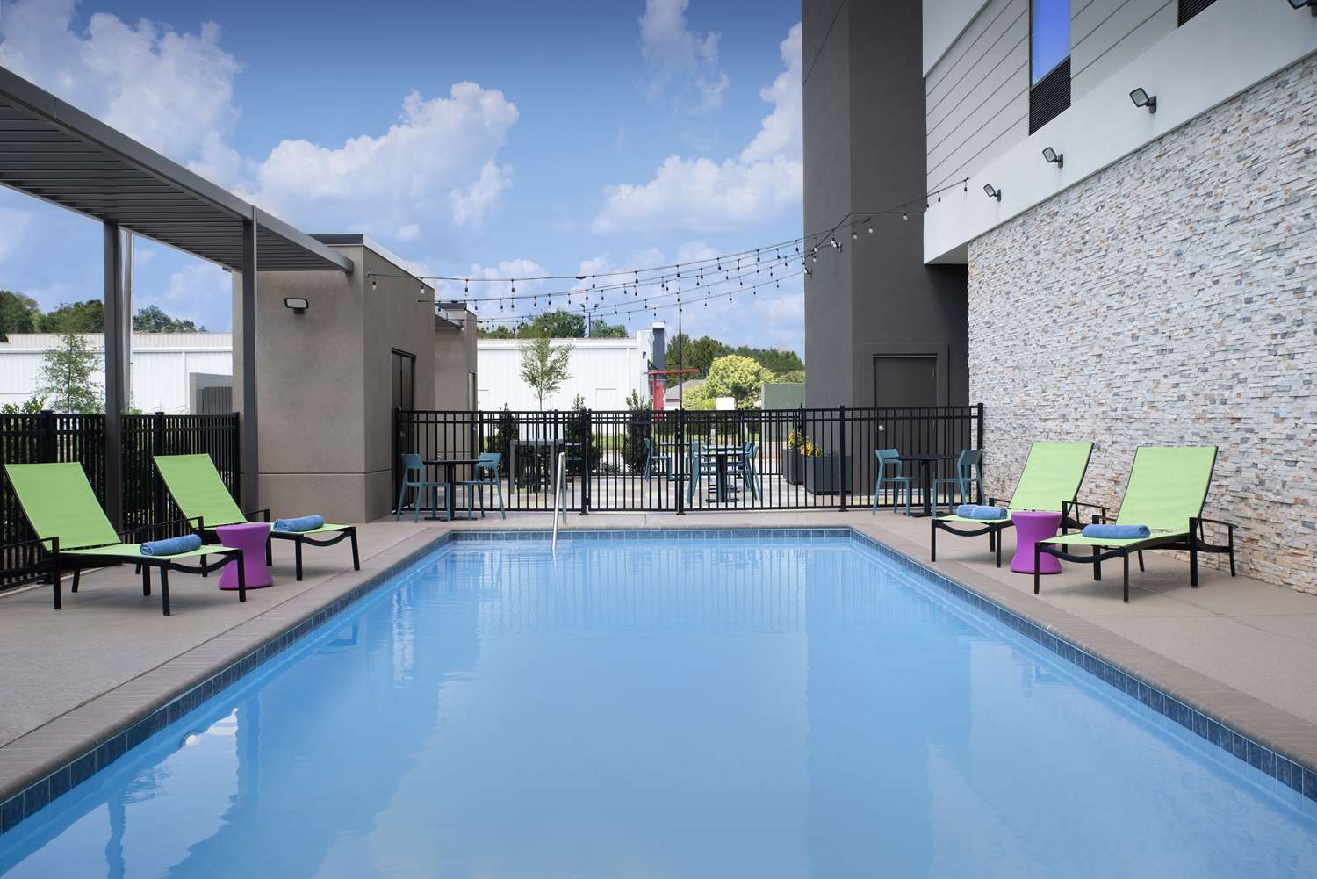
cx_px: 658
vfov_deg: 37.9
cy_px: 440
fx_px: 1281
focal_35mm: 35
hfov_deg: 54.4
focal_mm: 35
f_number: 11
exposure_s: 1/15
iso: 100
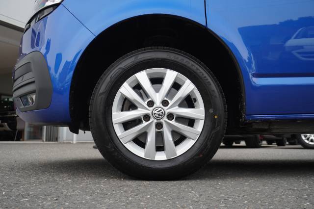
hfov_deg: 51.3
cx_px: 157
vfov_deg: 35.5
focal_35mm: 38
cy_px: 104
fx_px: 327
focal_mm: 25
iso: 100
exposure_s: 1/60
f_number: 4.5
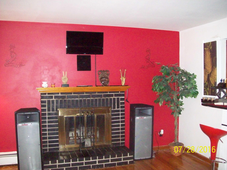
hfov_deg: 51.4
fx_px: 236
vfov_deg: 39.7
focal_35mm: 36
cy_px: 85
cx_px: 114
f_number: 2.7
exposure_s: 1/128
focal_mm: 6
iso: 800
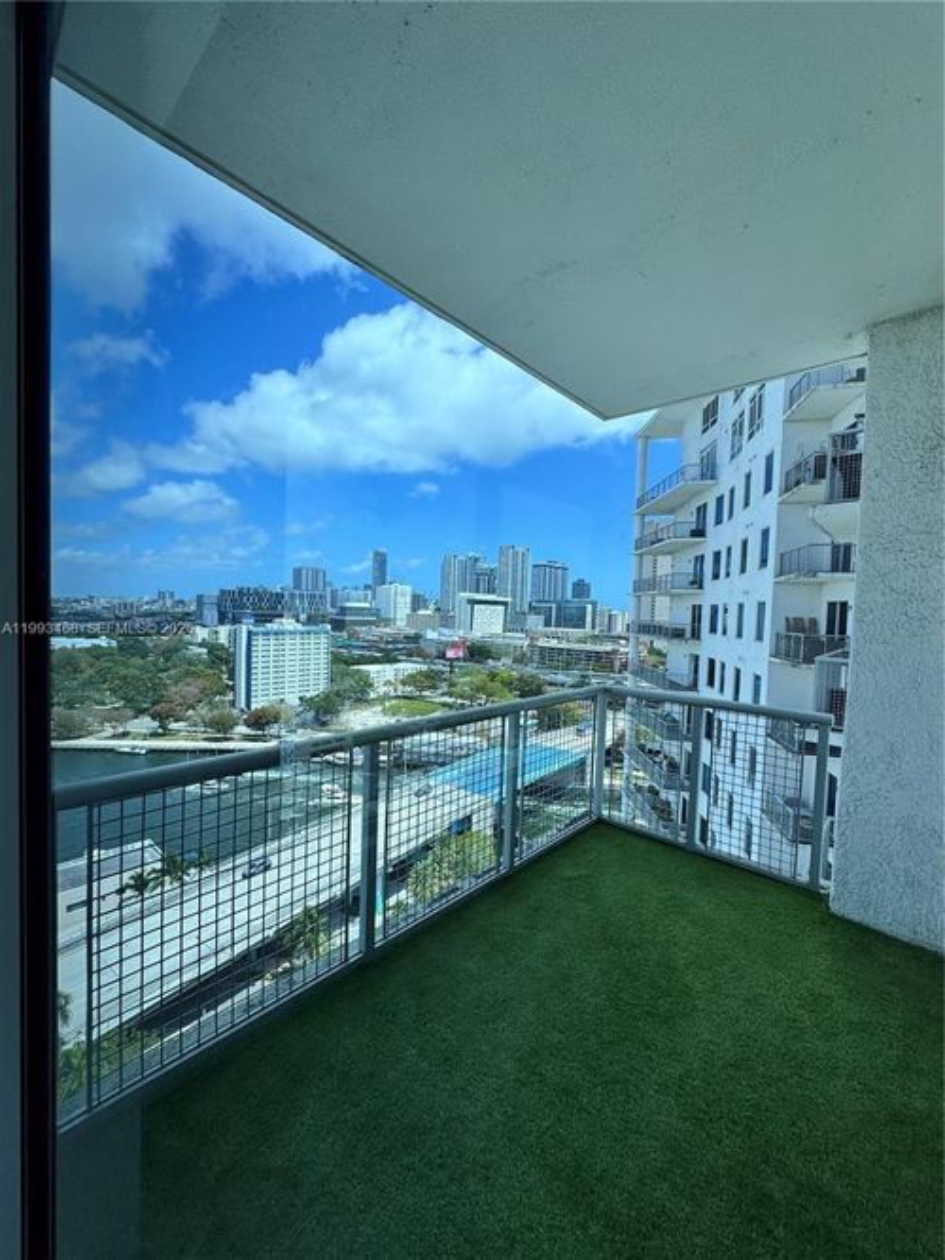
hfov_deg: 85.7
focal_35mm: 14
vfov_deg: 102.1
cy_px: 630
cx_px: 472
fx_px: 510
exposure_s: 1/1477
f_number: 2.2
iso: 50
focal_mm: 2.22
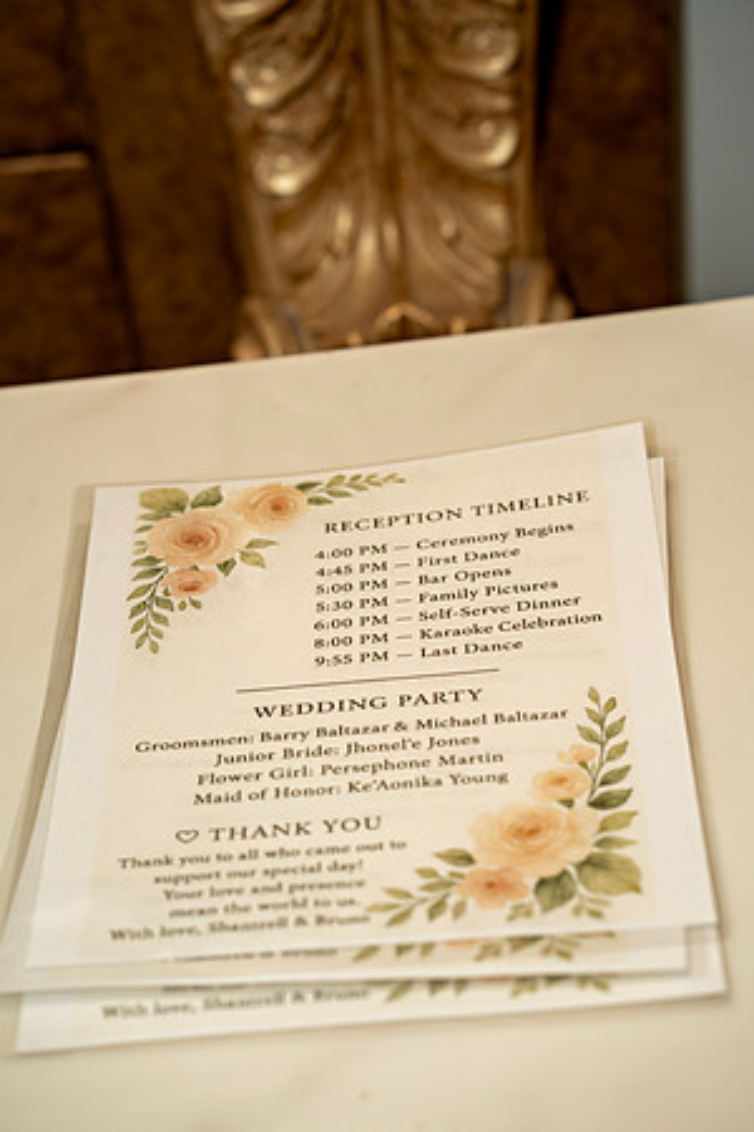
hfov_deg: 16.1
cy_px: 566
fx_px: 2670
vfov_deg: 23.9
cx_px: 377
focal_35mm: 85
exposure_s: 1/160
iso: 640
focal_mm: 85
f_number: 4.5
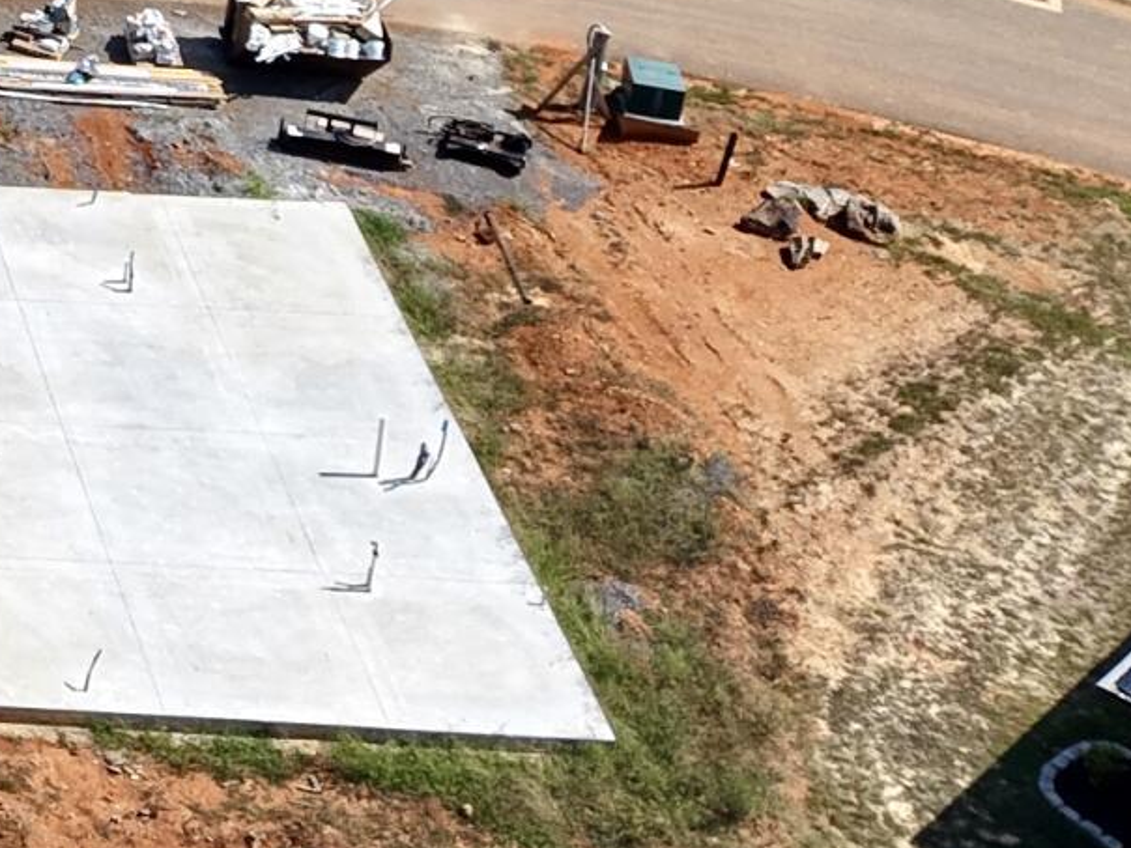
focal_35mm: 119
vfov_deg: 11.3
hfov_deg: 13.9
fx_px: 3889
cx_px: -1142
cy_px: -826
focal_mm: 8.67
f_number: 1.8
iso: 140
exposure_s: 1/4000
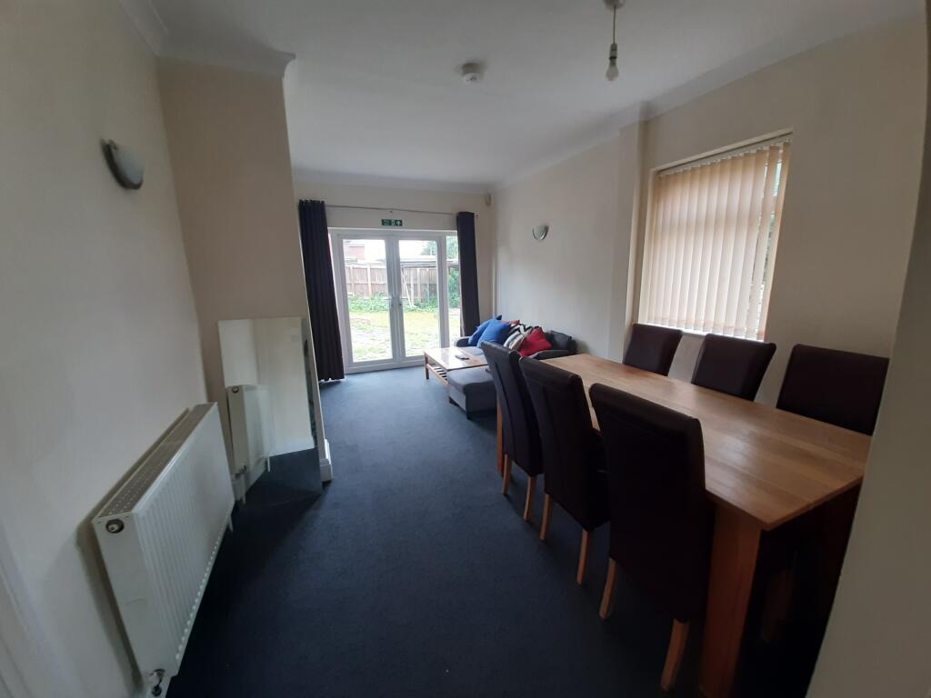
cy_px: 349
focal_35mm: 13
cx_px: 466
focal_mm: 1.42
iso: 80
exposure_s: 1/50
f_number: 2.2
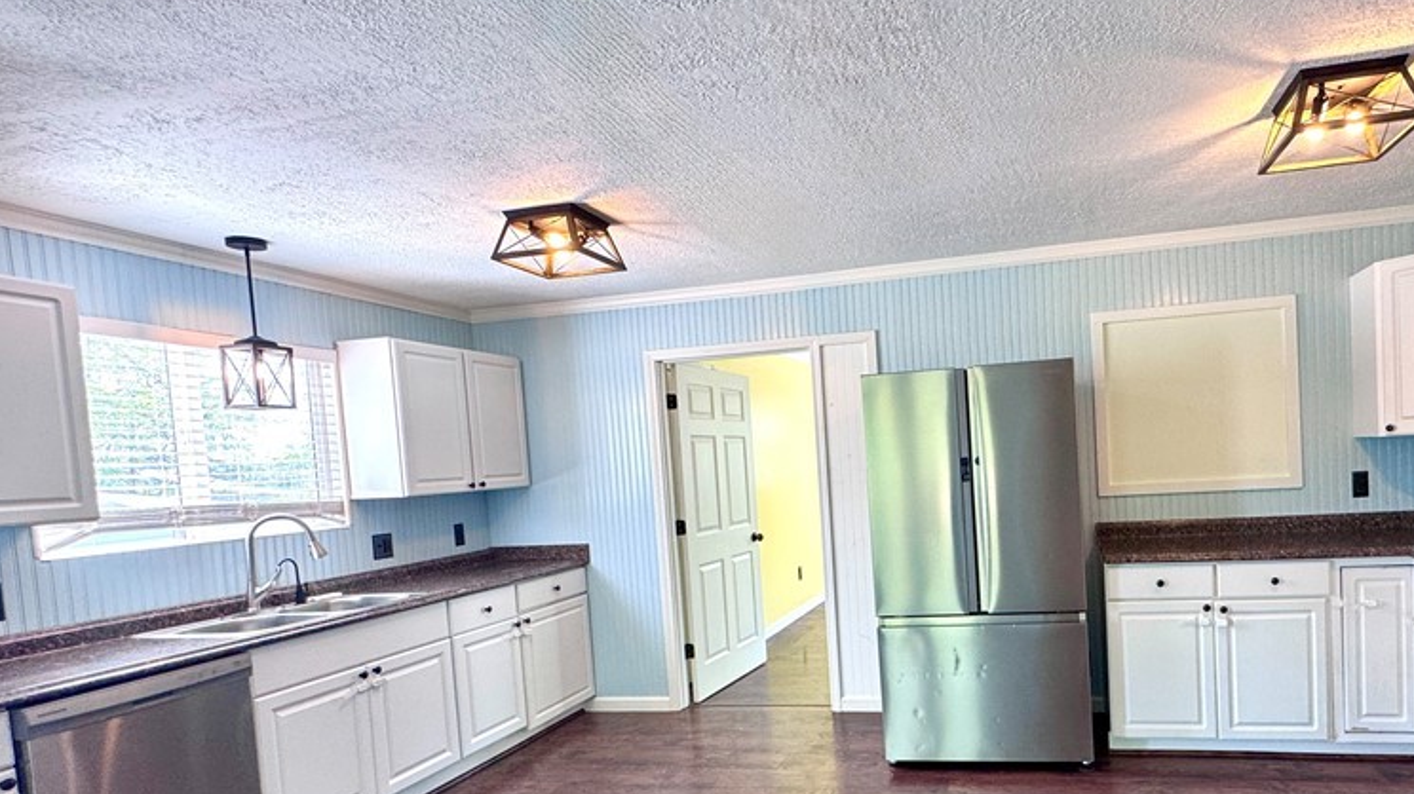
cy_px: 500
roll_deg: +3.5
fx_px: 787
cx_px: 897
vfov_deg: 52.9
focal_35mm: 21
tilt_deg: -2.5
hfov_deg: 82.0
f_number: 2.2
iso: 160
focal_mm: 2.22
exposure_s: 1/120
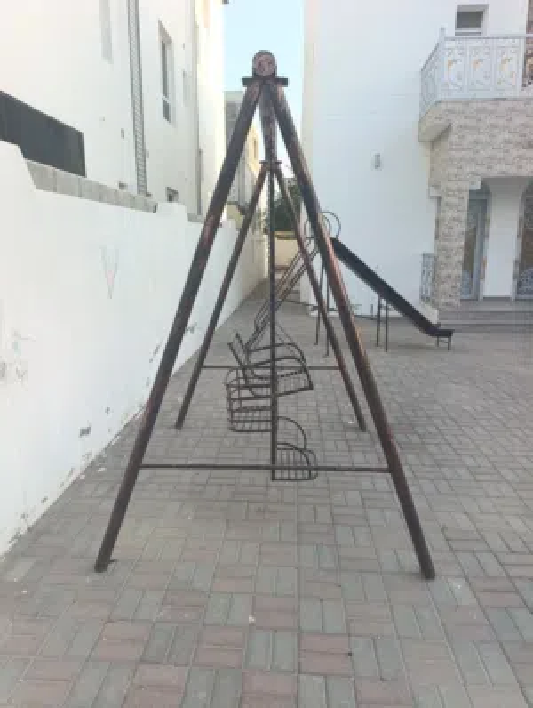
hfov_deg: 59.0
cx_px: 266
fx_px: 471
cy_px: 354
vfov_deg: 73.8
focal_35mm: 23
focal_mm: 6.14
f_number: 1.6
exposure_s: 1/100
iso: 50
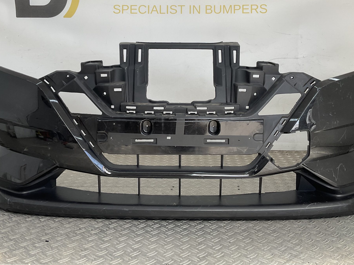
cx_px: 179
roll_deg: -1.8
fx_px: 419
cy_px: 94
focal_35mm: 41
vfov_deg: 34.9
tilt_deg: -8.0
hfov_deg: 45.8
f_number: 1.8
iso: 16
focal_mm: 3
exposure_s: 1/248
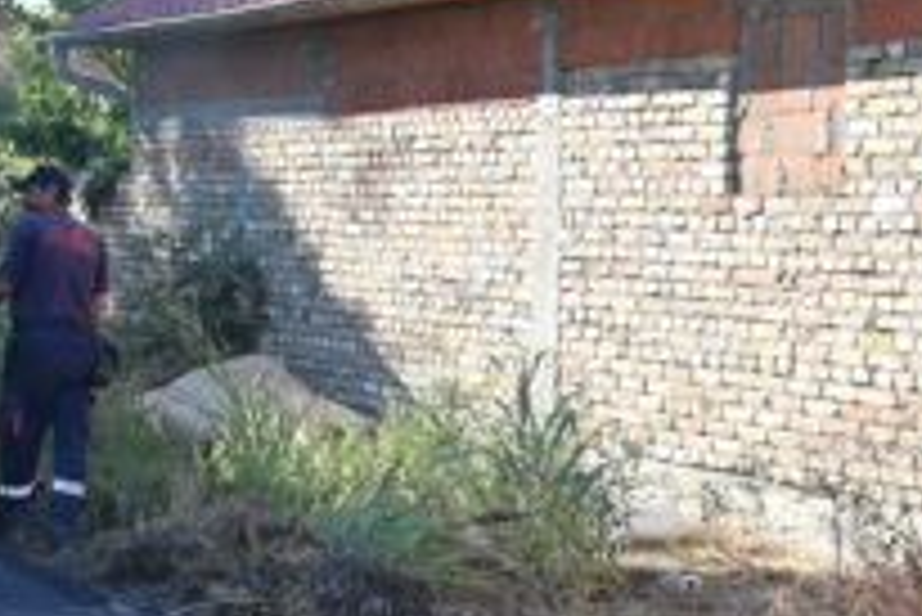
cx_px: -103
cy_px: 438
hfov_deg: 19.5
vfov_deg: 13.7
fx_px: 2563
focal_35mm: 100
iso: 100
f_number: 6.3
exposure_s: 1/160
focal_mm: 36
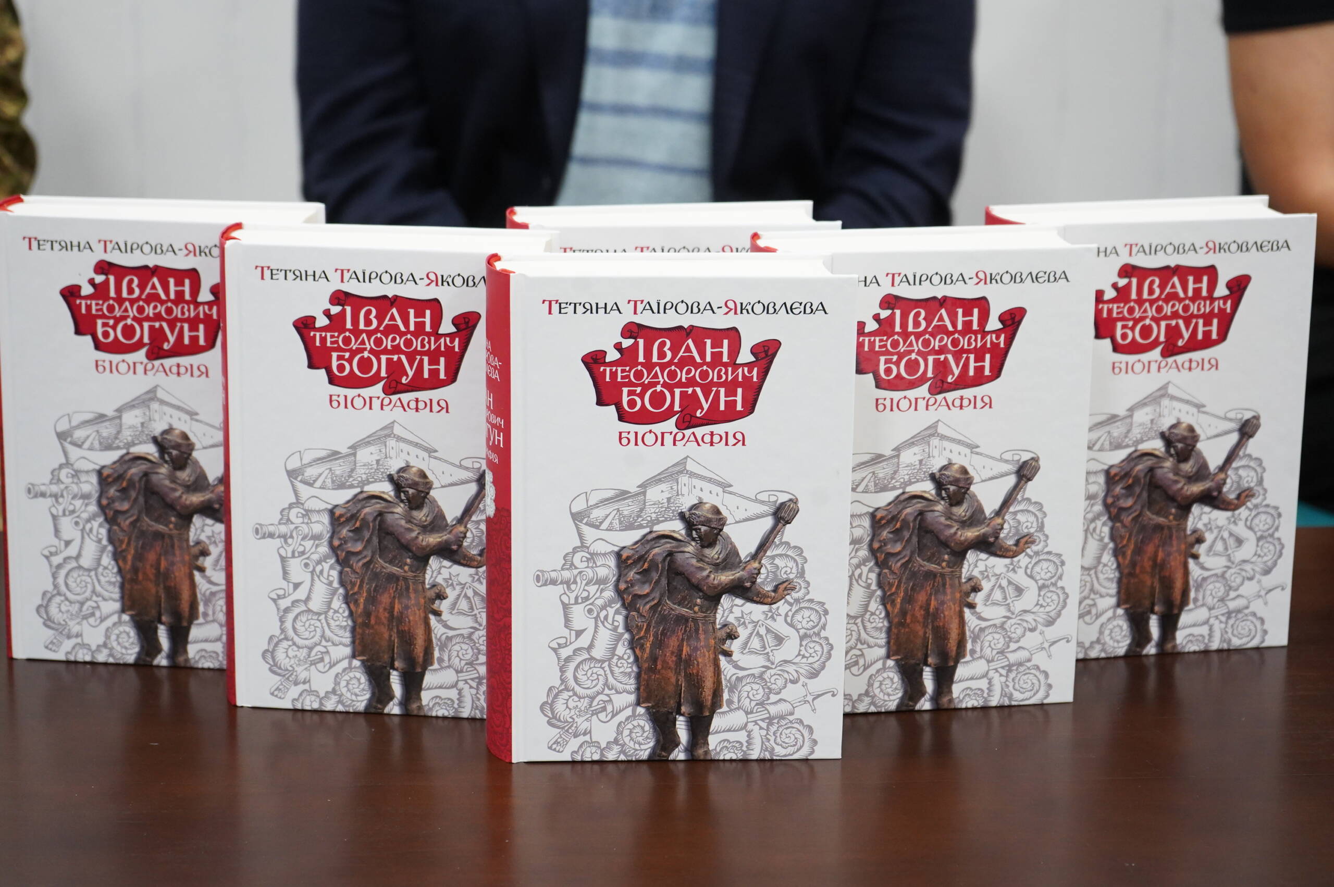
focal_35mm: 66
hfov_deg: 30.5
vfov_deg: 20.6
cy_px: 444
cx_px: 667
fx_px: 2443
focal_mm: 66
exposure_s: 1/125
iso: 4000
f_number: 6.3
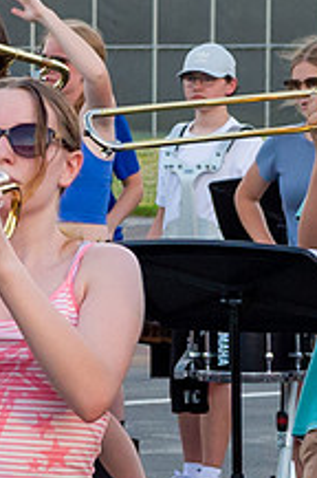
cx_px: 28
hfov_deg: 3.1
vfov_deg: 4.7
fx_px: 5856
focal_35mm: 442
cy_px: 175
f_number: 9
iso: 1250
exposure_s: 1/500
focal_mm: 70
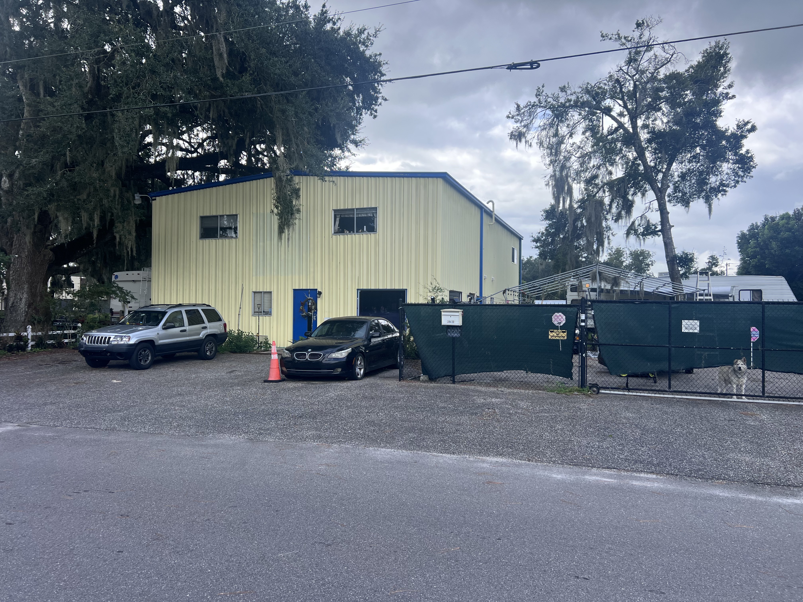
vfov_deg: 53.1
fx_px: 603
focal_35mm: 26
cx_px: 402
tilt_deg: +0.7
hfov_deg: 67.3
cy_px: 301
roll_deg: -1.0
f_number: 1.5
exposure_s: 1/1377
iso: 50
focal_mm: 5.7
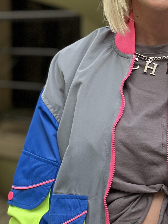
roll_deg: -0.4
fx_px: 1275
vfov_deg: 10.0
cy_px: 141
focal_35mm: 197
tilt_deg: -3.1
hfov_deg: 7.5
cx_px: 183
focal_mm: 9
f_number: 2.8
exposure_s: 1/121
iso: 64
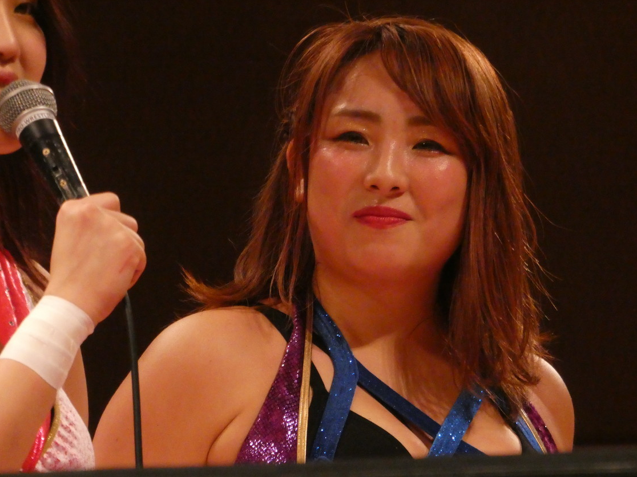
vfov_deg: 3.0
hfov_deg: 4.0
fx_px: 9201
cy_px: 227
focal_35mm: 500
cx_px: 322
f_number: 6
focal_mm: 83.4
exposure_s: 1/250
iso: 1600
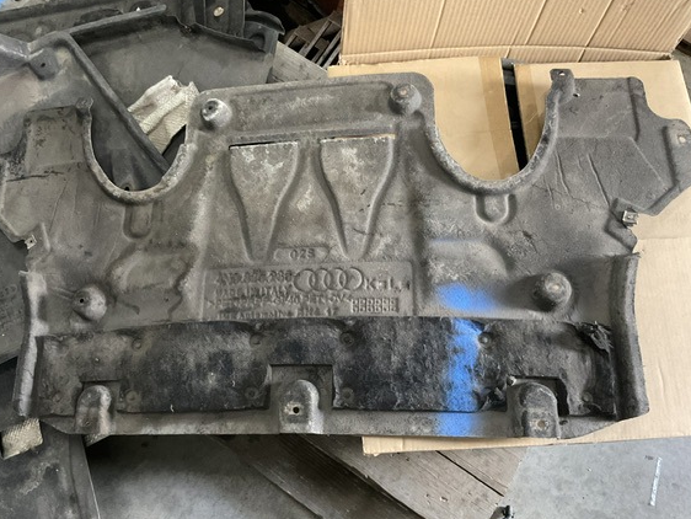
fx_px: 659
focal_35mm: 33
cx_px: 328
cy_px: 278
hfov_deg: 55.3
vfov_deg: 42.9
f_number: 1.8
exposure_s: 1/25
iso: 320
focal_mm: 3
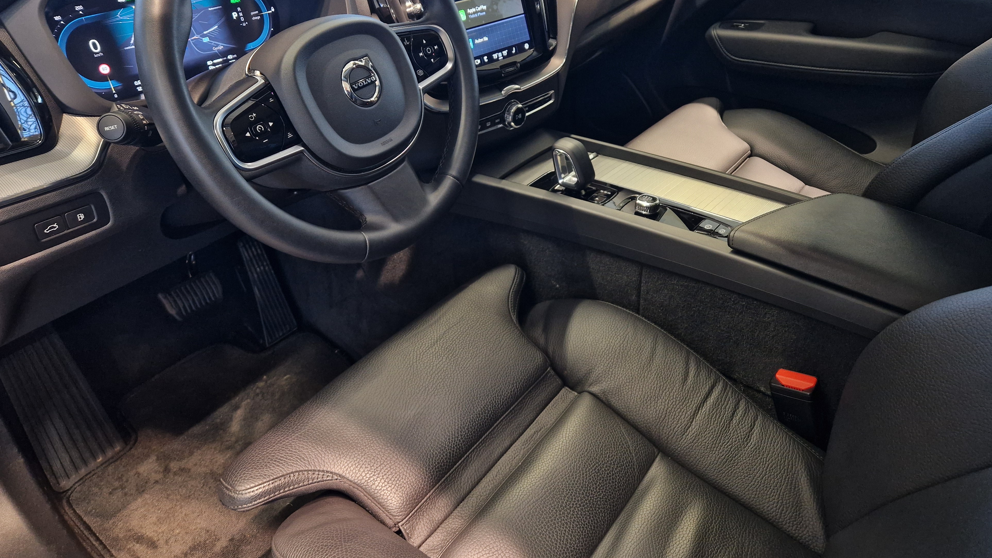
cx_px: 503
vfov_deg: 44.1
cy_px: 217
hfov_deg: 71.9
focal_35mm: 26
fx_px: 684
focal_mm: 5.4
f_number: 1.8
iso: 250
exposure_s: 1/100
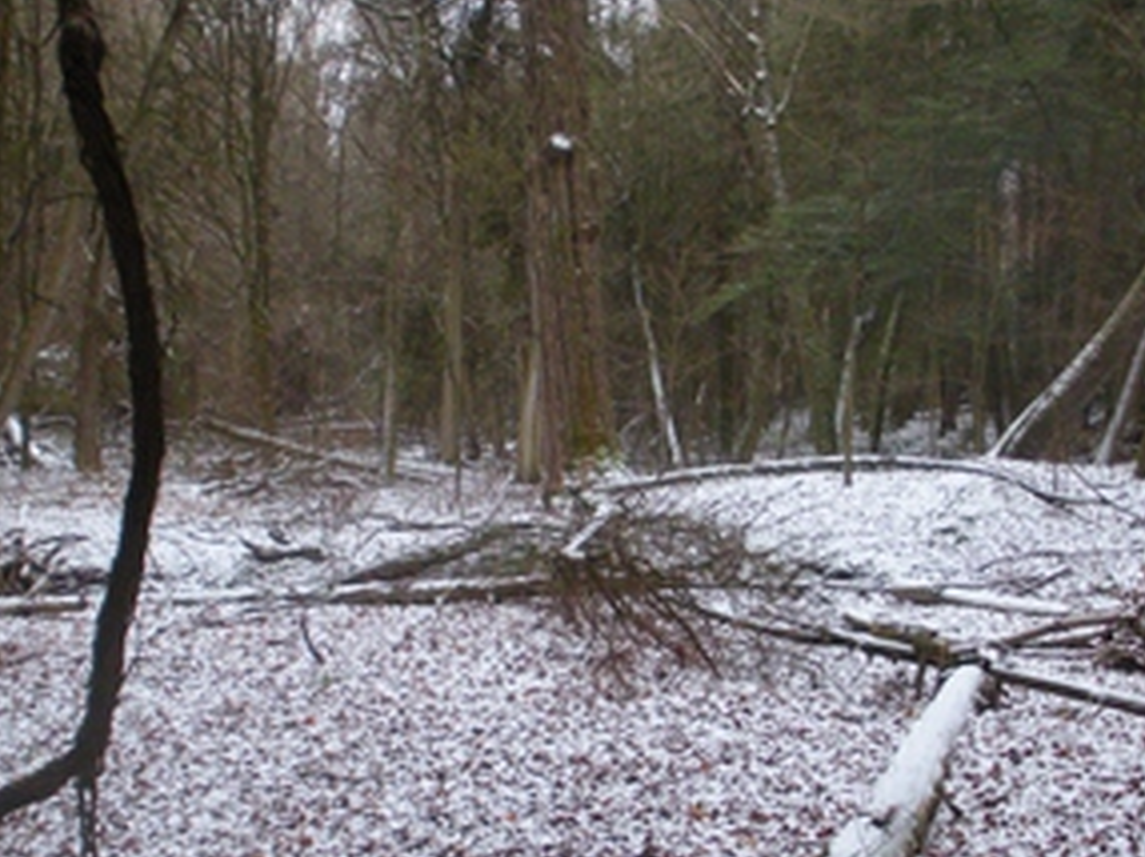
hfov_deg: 30.7
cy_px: 467
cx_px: 605
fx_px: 2082
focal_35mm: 63
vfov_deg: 23.2
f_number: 3.5
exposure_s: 1/120
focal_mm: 6.3
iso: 317
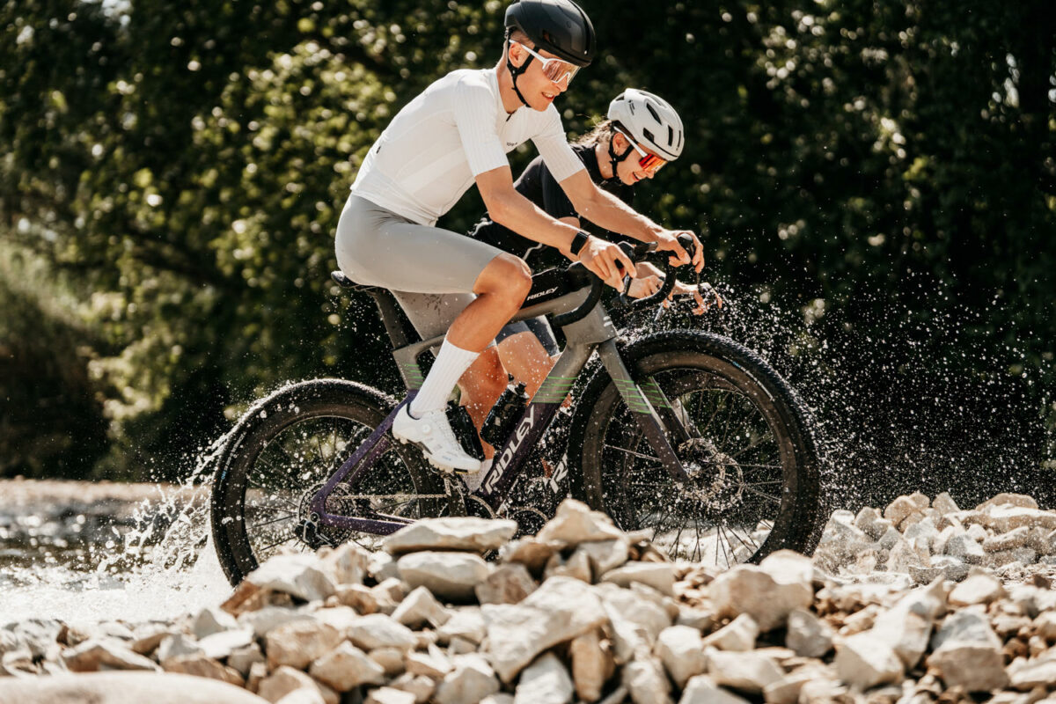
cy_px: 352
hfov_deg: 21.5
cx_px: 528
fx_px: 2786
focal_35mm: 95
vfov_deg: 14.4
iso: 80
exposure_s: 1/2500
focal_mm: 95
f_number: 2.8
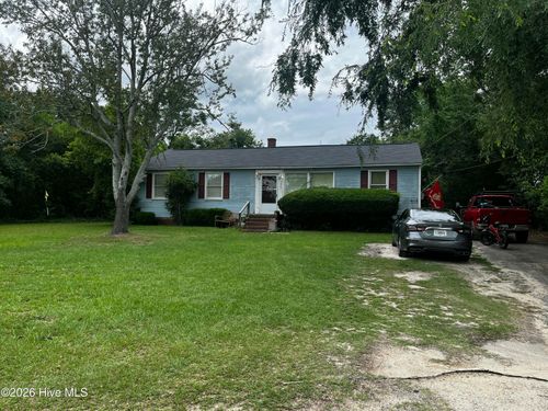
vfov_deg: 53.1
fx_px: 412
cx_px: 274
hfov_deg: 67.3
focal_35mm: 26
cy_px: 206
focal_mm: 5.1
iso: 50
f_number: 1.6
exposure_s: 1/2137
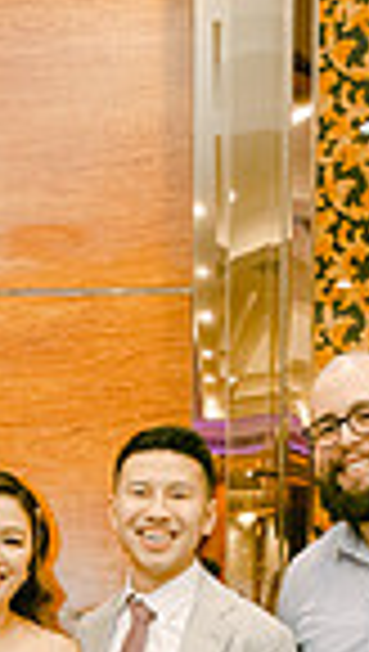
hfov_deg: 15.5
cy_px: 715
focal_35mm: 78
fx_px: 1351
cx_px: 94
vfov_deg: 25.2
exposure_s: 1/125
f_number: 2.8
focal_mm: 16
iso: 800
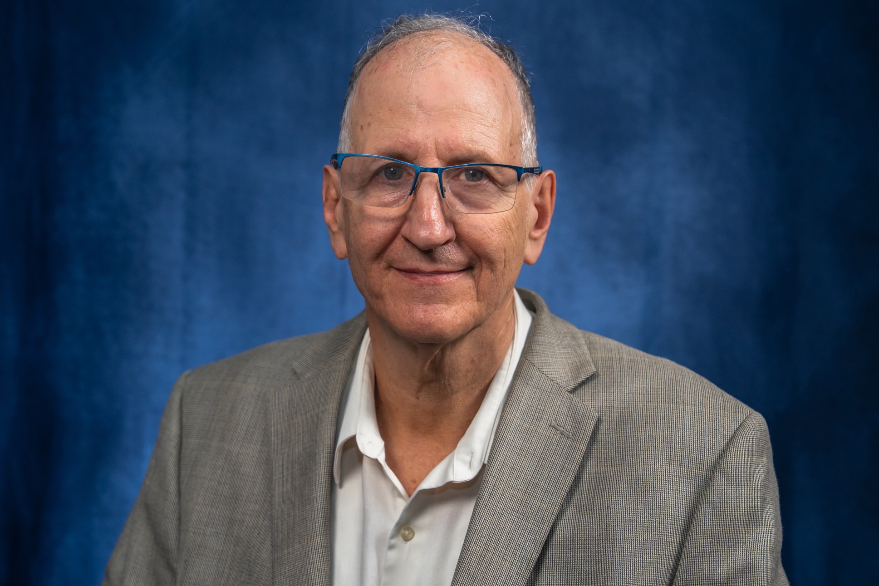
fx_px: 1807
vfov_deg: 18.4
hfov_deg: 27.3
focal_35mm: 74
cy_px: 301
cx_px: 433
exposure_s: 1/160
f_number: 4
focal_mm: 70
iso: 1600
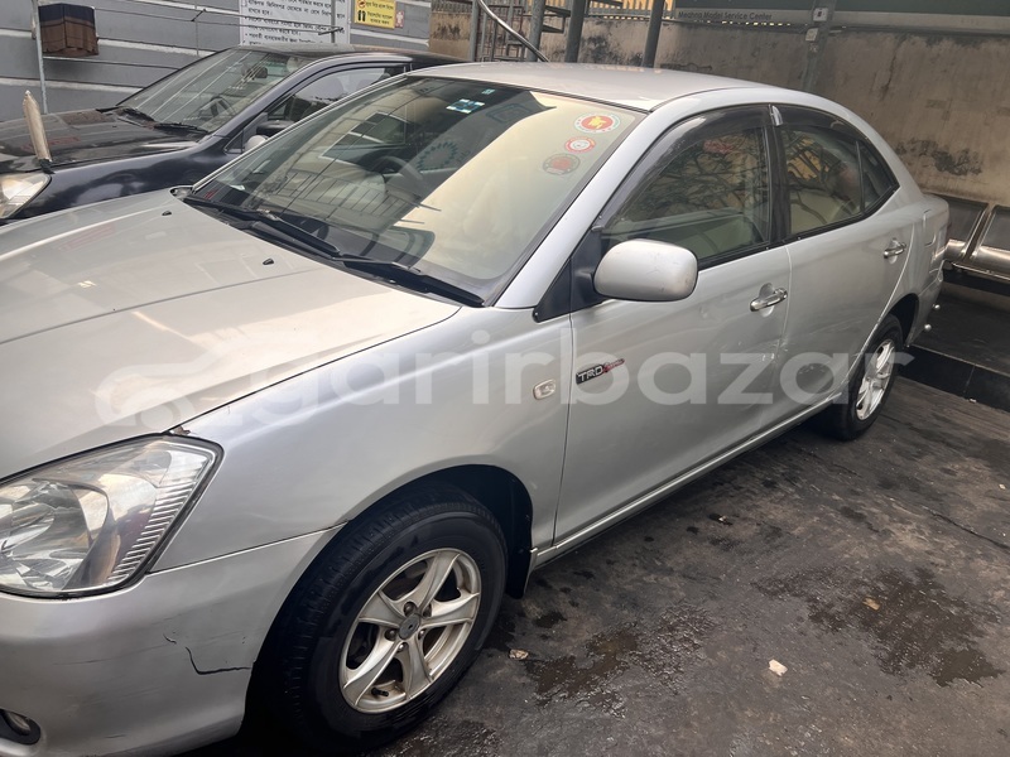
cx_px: 505
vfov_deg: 53.1
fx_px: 759
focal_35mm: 26
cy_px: 378
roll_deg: -6.7
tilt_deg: -22.9
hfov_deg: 67.3
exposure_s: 1/301
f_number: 1.5
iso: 50
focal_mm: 5.7
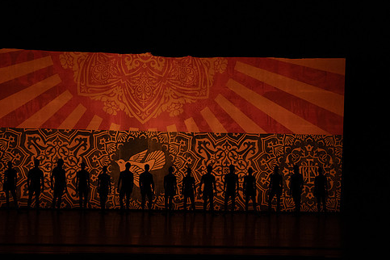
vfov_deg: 11.4
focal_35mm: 120
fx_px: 1300
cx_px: 158
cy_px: 113
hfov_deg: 17.0
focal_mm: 100
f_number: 6.3
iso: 6400
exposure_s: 1/400
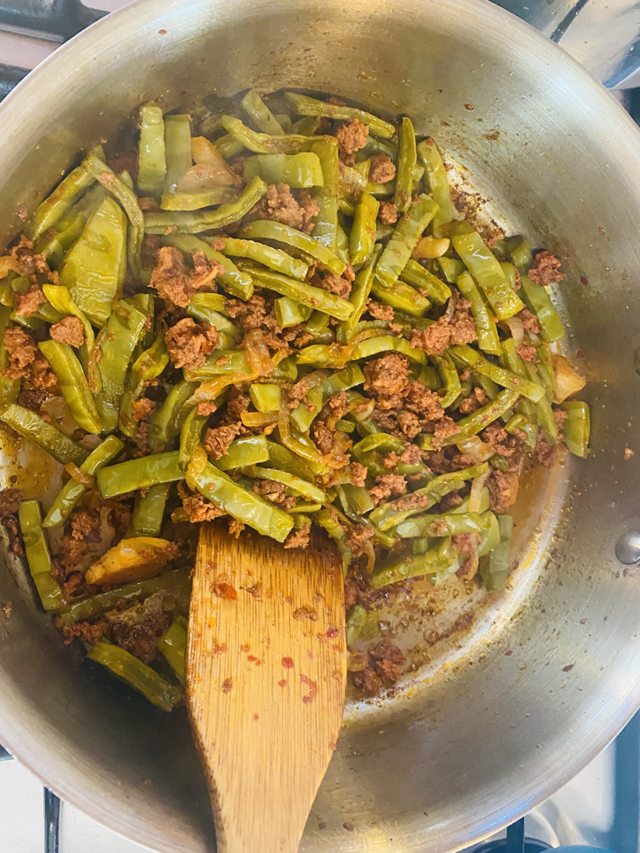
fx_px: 641
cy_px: 426
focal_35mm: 26
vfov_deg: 67.3
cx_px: 320
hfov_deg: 53.1
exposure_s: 1/30
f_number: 1.8
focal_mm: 4.25
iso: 640
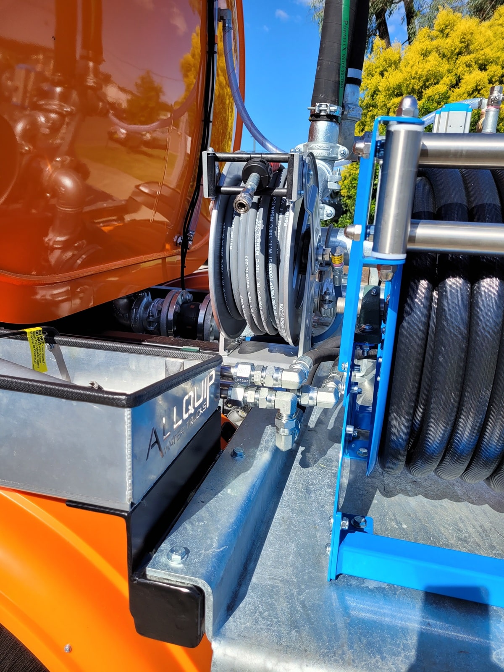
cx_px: 252
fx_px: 505
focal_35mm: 26
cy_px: 336
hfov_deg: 53.1
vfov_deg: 67.3
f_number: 1.8
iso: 40
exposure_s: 1/1889
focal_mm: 5.4
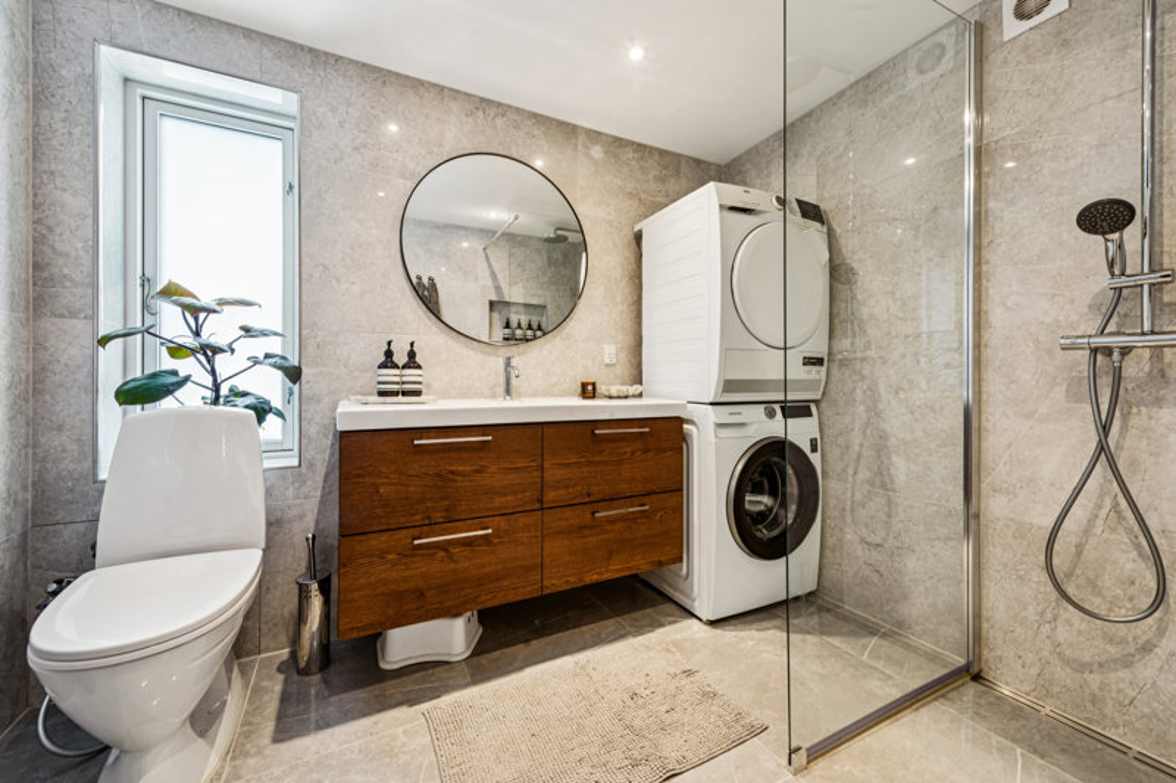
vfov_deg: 81.2
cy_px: 392
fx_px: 457
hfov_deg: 104.3
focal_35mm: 14
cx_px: 588
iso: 200
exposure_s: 1/5
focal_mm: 14
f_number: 10
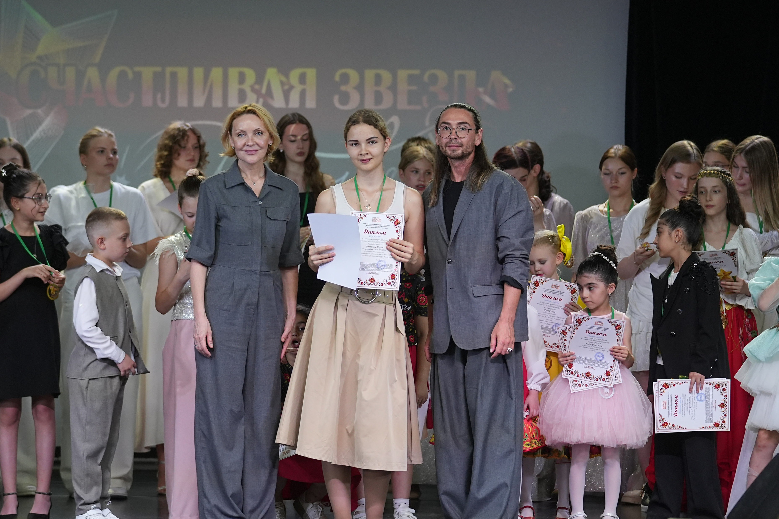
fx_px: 4089
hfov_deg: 10.9
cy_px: 256
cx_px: 378
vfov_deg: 7.3
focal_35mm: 189
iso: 1000
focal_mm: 115
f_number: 2.8
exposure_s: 1/250
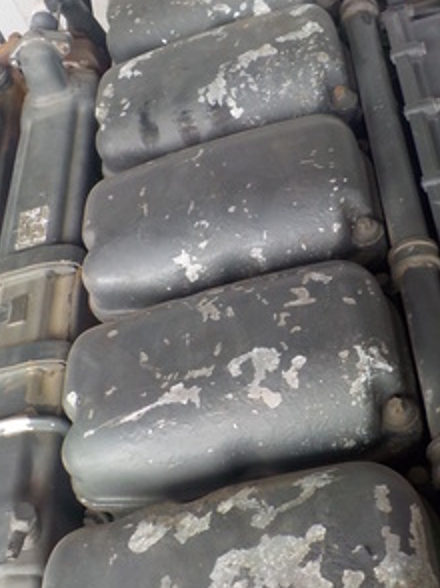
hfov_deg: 29.5
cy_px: 310
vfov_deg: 38.9
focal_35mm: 49
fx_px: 832
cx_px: 272
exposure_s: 1/30
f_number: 3.3
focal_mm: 4.1
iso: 180
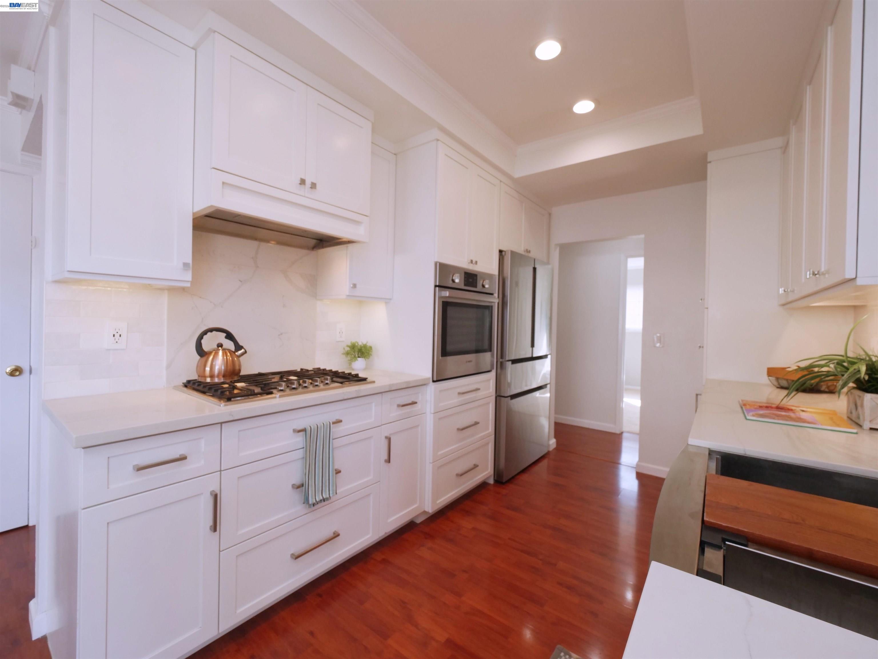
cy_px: 330
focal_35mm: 14
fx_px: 355
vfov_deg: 85.7
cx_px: 439
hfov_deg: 102.1
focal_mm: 7
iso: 800
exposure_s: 1/125
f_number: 5
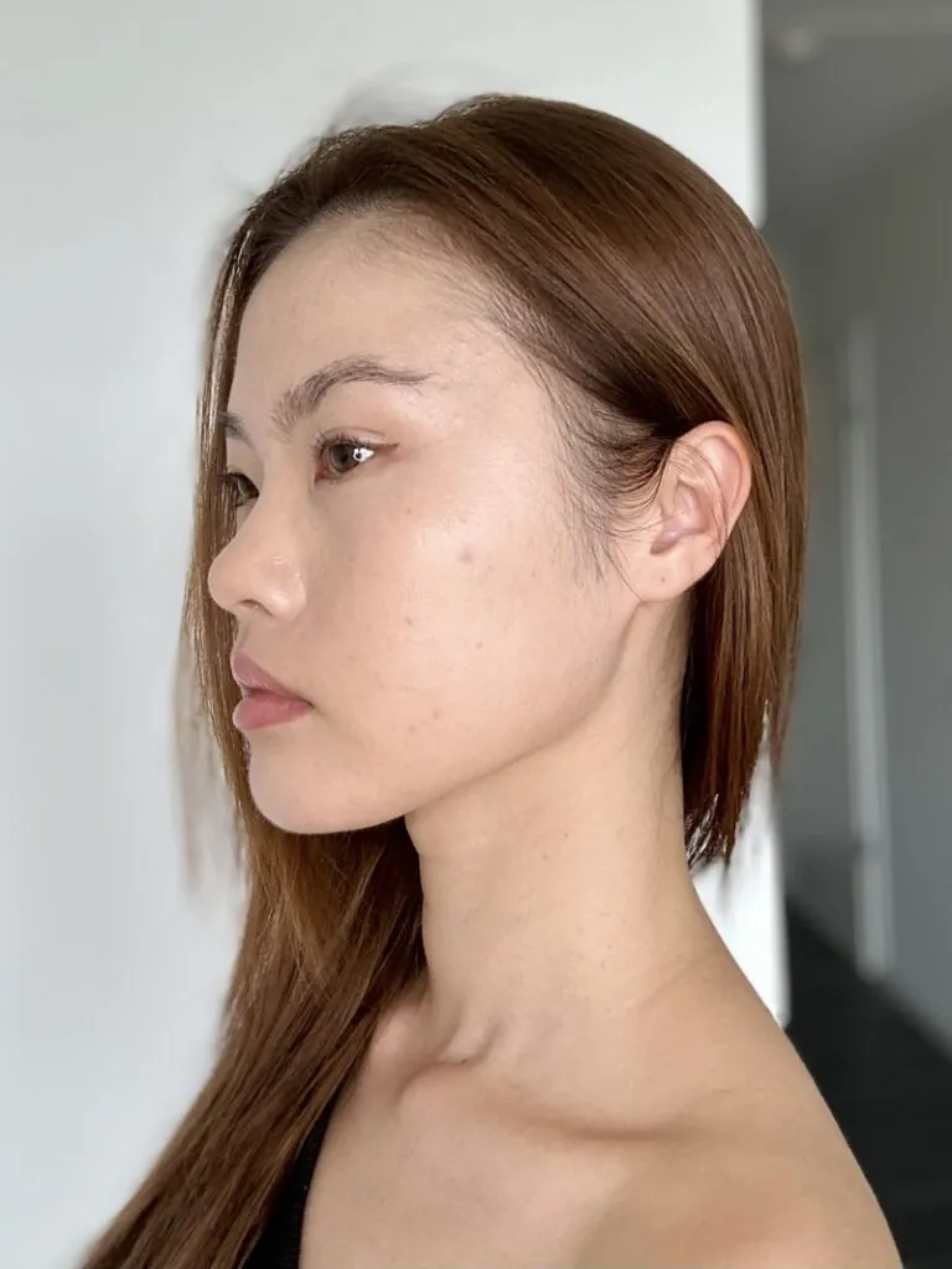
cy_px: 634
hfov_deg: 46.8
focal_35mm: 30
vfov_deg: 60.0
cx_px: 476
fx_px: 1100
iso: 40
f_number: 1.9
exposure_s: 1/121
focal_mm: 2.69
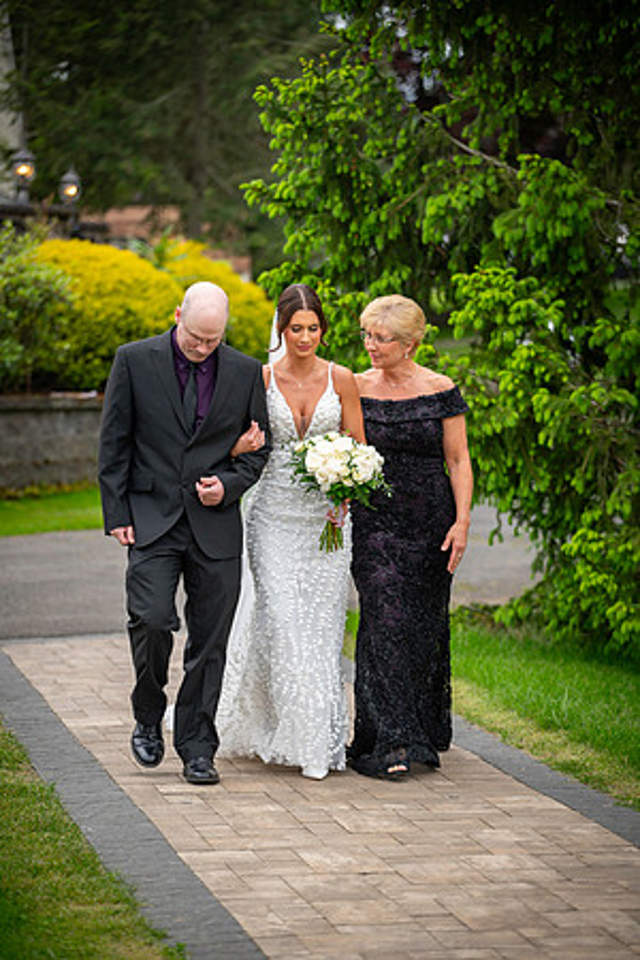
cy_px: 480
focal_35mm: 122
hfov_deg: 11.2
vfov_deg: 16.8
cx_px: 320
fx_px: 3253
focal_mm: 122
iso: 100
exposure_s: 1/320
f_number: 2.8
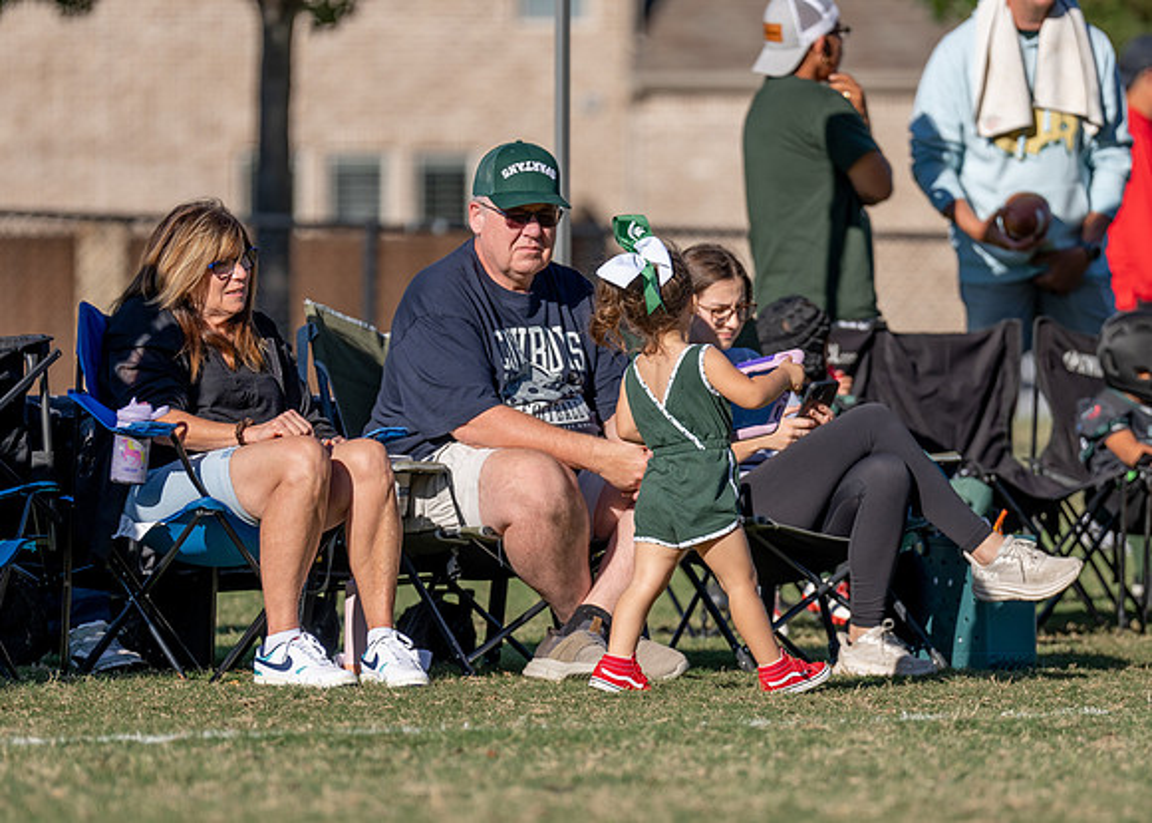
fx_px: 9670
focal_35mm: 296
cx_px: 670
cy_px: 526
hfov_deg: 6.8
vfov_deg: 4.9
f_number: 2.8
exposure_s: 1/2000
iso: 100
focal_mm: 200
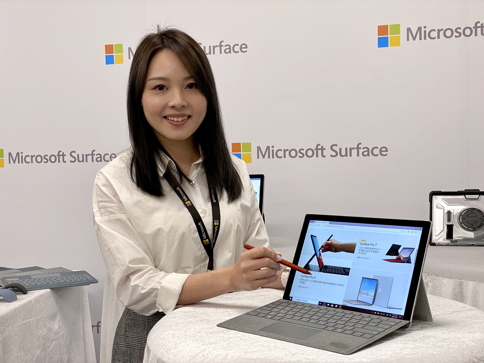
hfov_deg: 36.8
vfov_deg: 28.0
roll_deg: +1.2
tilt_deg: -3.5
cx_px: 242
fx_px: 727
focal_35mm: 52
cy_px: 182
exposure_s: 1/120
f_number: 2
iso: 80
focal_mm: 6
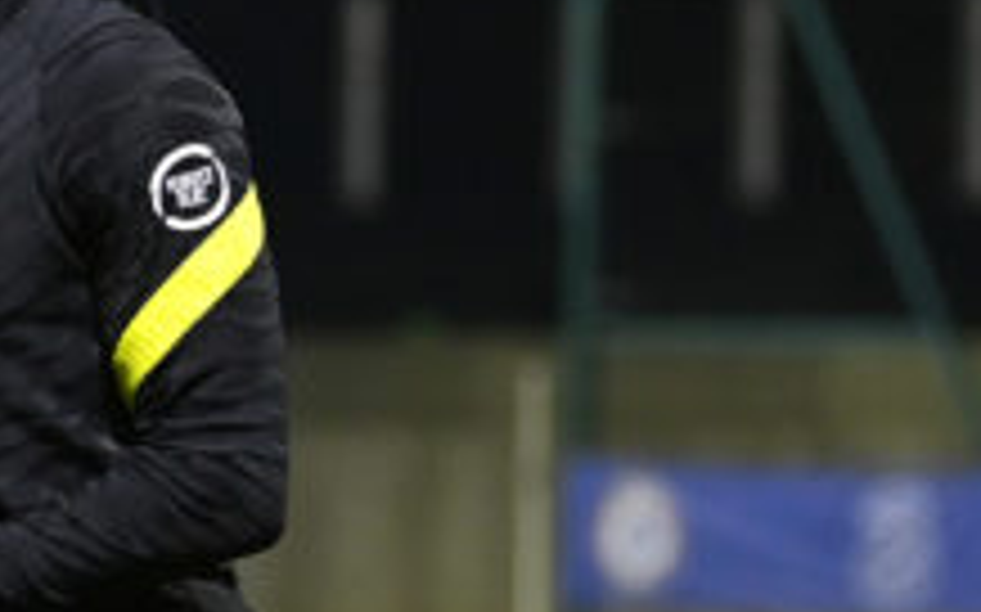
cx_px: -513
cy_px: 650
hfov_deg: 4.0
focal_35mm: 527
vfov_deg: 2.5
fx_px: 14082
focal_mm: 110
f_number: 2.8
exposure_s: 1/1000
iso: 2500
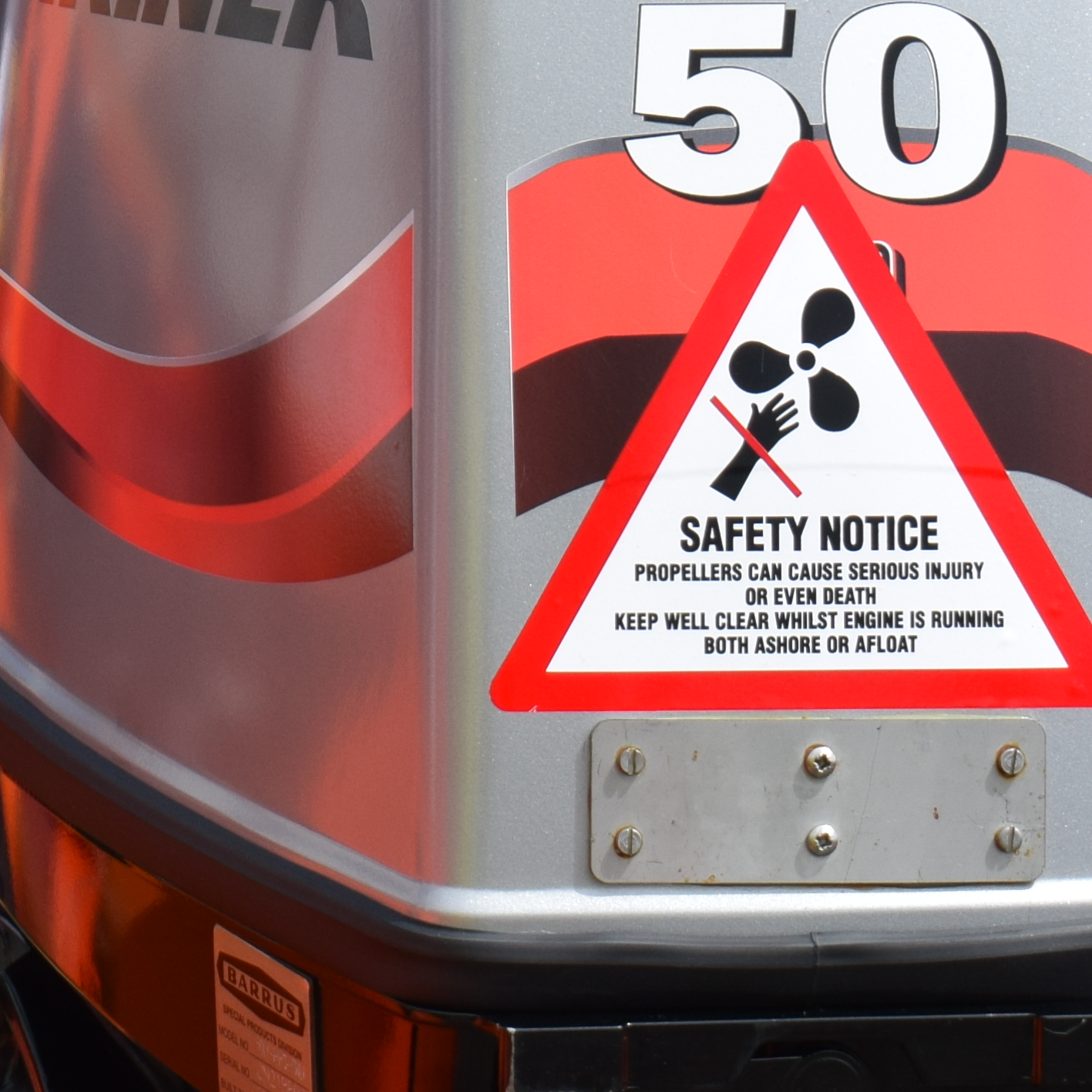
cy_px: -206
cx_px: -150
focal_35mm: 259
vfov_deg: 6.7
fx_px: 9244
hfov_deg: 6.7
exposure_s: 1/400
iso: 200
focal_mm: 48
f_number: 10
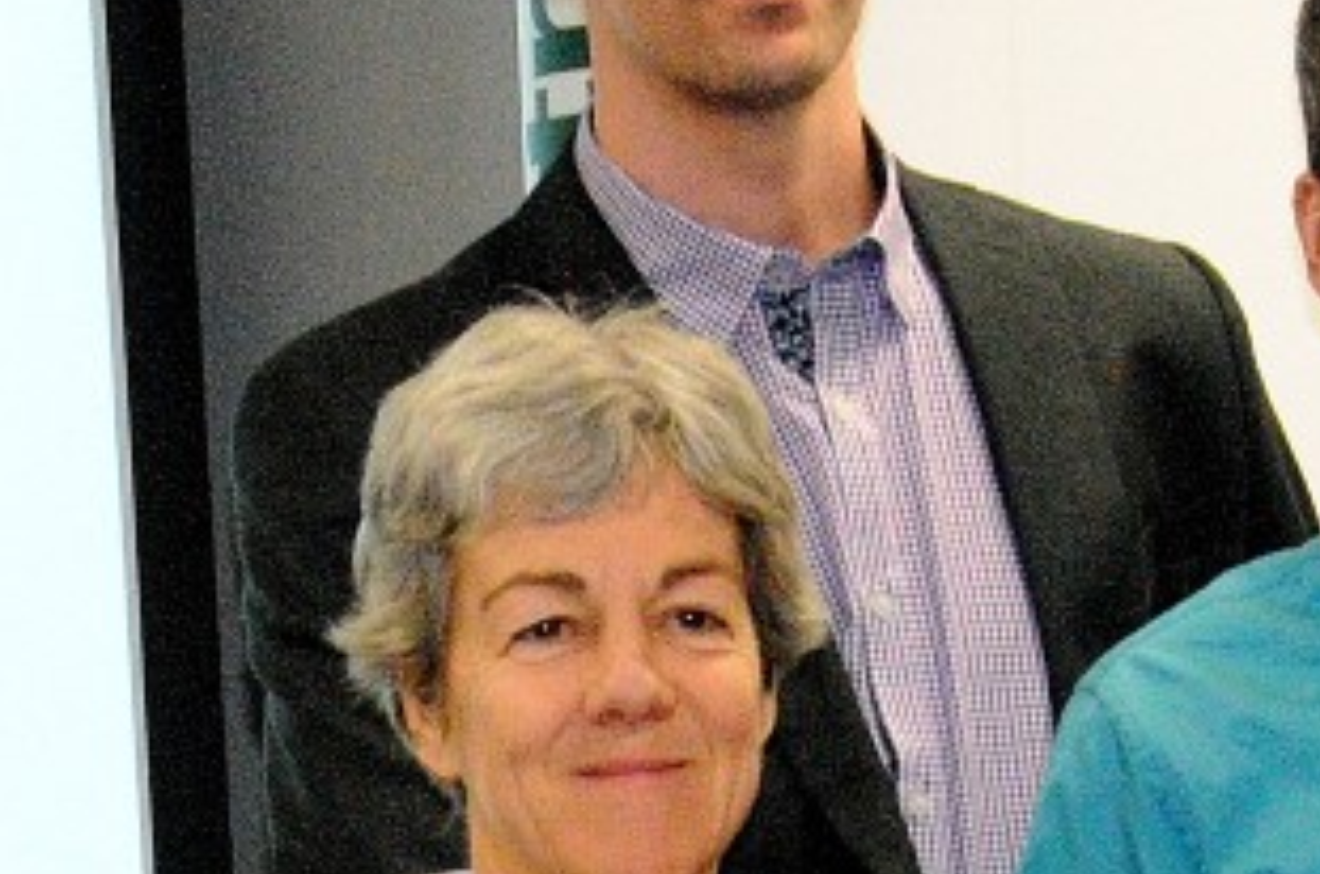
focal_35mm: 275
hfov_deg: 7.5
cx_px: 552
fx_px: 10049
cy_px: 1294
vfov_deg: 4.9
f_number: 7.1
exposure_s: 1/125
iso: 3200
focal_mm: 35
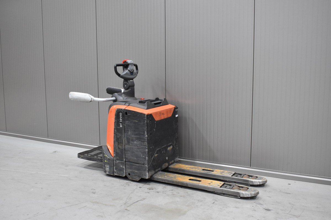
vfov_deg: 36.9
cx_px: 166
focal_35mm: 36
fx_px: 331
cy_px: 110
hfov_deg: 53.1
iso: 1250
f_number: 5
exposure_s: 1/40
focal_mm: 24
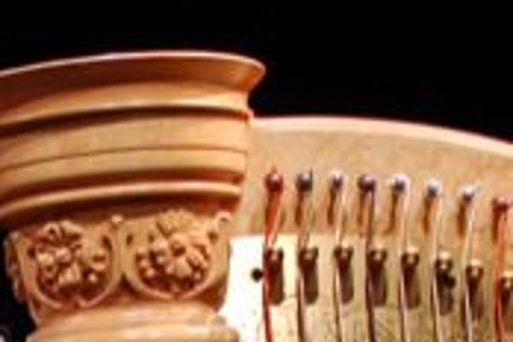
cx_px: -100
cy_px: 612
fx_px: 2748
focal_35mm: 193
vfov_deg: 6.9
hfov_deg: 10.5
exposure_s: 1/40
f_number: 4
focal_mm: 35
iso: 400
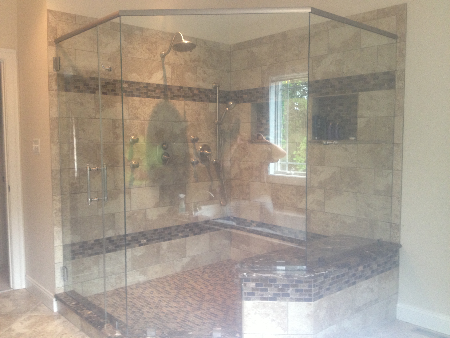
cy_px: 169
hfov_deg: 52.6
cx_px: 225
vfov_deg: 40.7
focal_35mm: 35
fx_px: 455
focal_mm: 4.28
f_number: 2.4
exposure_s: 1/20
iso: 125
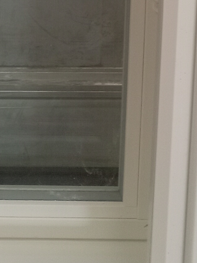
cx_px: -73
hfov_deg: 11.2
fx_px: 972
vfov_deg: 14.1
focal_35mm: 128
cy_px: -164
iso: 603
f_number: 1.8
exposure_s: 1/25
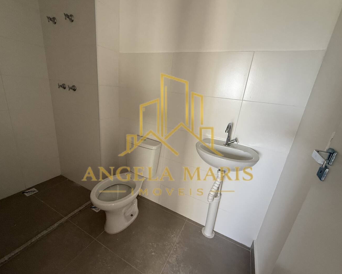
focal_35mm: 15
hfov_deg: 96.8
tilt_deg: -18.1
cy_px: 137
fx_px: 152
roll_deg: -6.1
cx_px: 168
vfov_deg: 84.0
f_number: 2.2
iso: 200
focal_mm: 2.22
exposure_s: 1/99
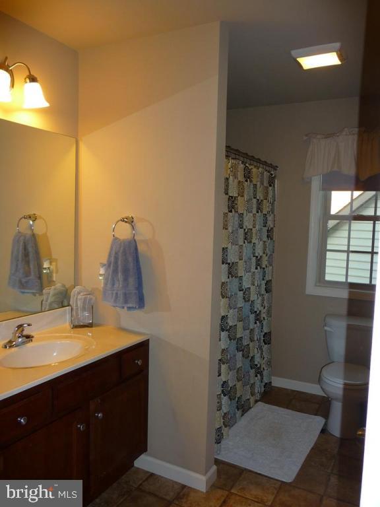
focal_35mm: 28
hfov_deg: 49.7
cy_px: 254
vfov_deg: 63.4
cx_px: 190
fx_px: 410
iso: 100
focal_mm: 4.7
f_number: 3.3
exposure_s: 1/30
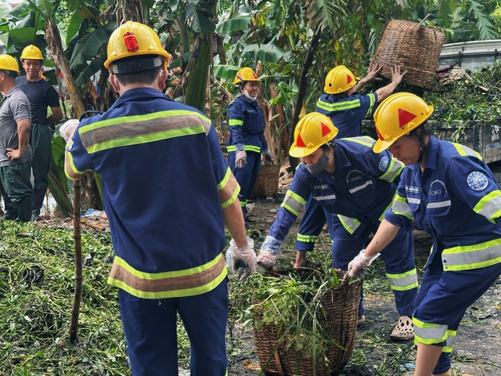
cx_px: 250
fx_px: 695
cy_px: 188
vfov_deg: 30.3
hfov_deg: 39.7
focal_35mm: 48
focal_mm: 6.86
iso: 50
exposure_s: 1/180
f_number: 1.78
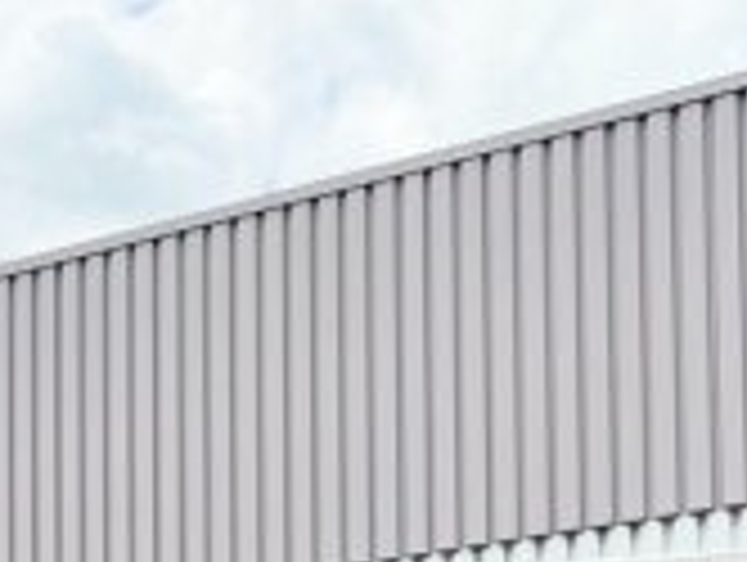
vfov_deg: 13.4
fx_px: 2161
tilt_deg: +3.4
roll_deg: +0.0
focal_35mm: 100
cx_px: 27
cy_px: 1003
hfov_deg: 19.1
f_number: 1.5
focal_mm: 5.7
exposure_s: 1/4444
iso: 50
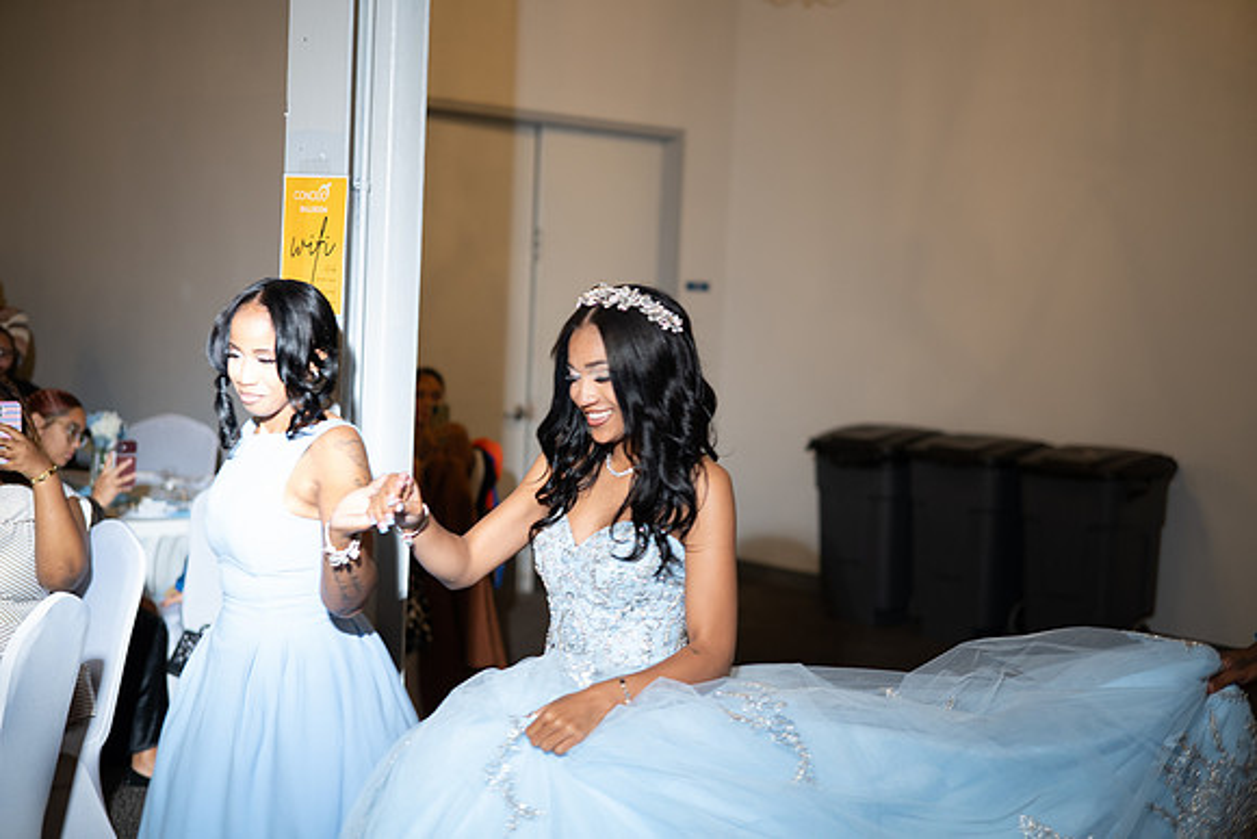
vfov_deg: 26.0
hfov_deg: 38.2
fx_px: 1816
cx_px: 628
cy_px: 420
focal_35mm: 52
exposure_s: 1/125
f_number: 1.8
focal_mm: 50
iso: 800
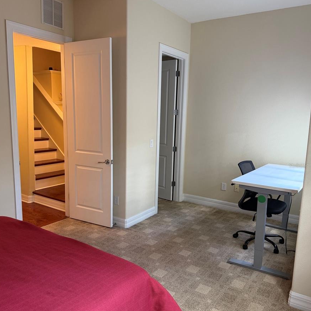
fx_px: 295
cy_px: 165
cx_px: 155
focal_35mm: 29
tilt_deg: -9.4
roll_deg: -1.2
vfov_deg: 55.6
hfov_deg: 55.6
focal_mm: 6.76
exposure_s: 1/60
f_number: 1.78
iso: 200
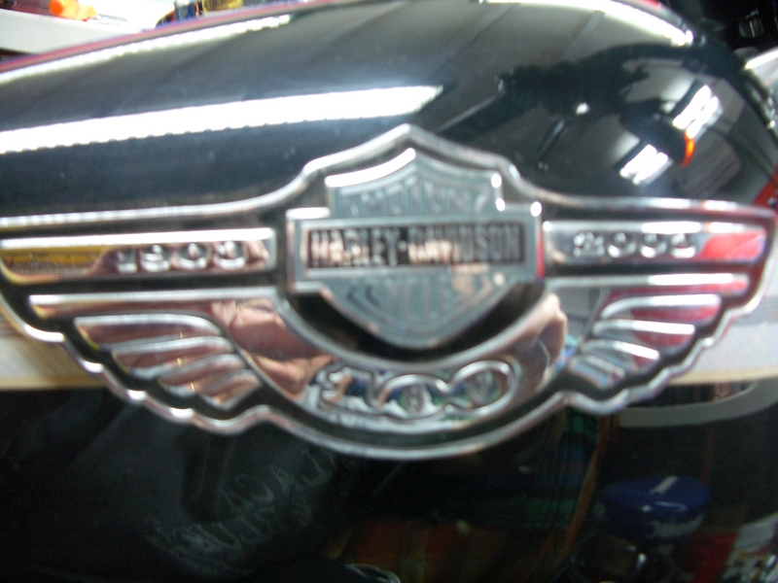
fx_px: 787
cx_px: 389
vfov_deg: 40.7
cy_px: 292
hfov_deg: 52.6
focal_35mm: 35
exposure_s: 1/8
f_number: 2.6
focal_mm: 5.8
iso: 100
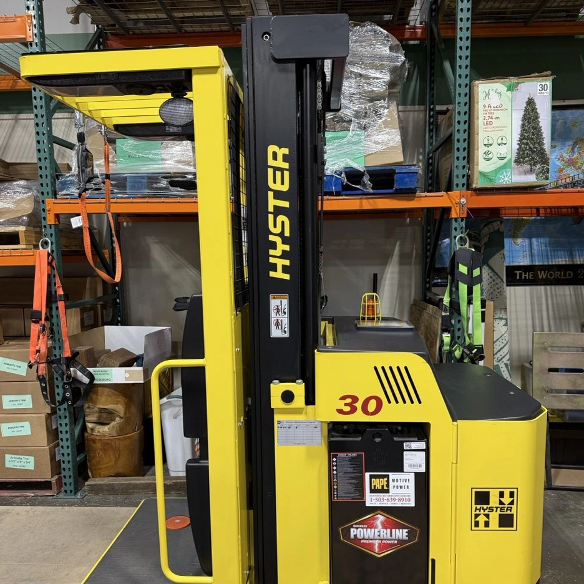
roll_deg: +1.0
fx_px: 554
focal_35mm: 29
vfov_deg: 55.5
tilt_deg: -7.3
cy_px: 328
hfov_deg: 55.6
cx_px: 295
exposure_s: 1/120
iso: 200
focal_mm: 6.76
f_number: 1.78
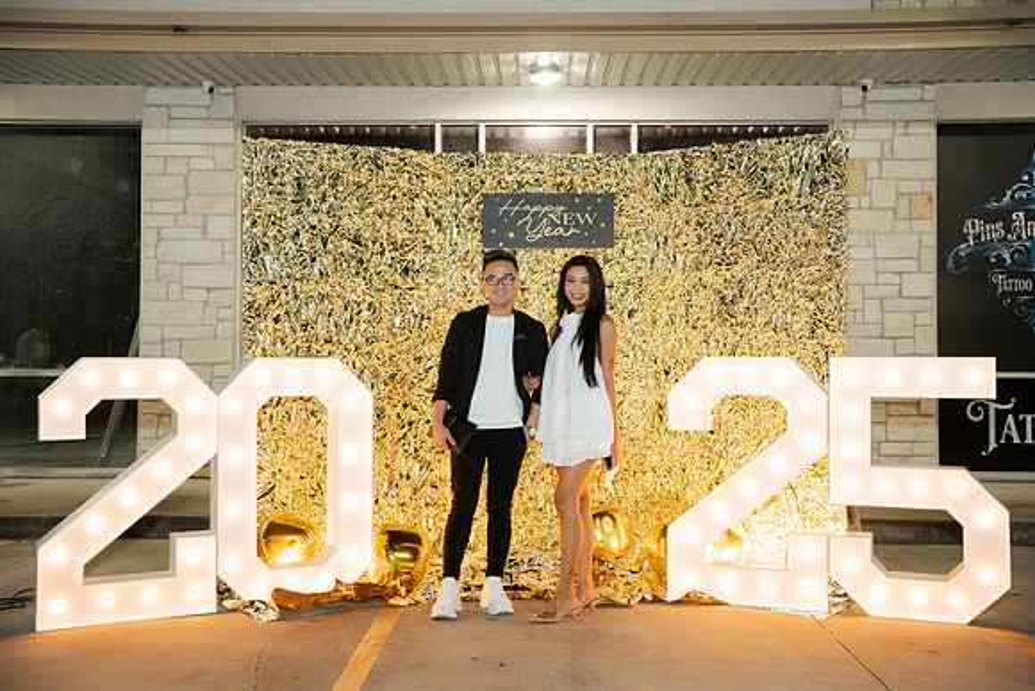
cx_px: 518
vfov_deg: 32.7
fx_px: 1176
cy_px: 346
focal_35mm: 41
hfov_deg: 47.5
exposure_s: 1/160
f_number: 2.8
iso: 1000
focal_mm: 40.9
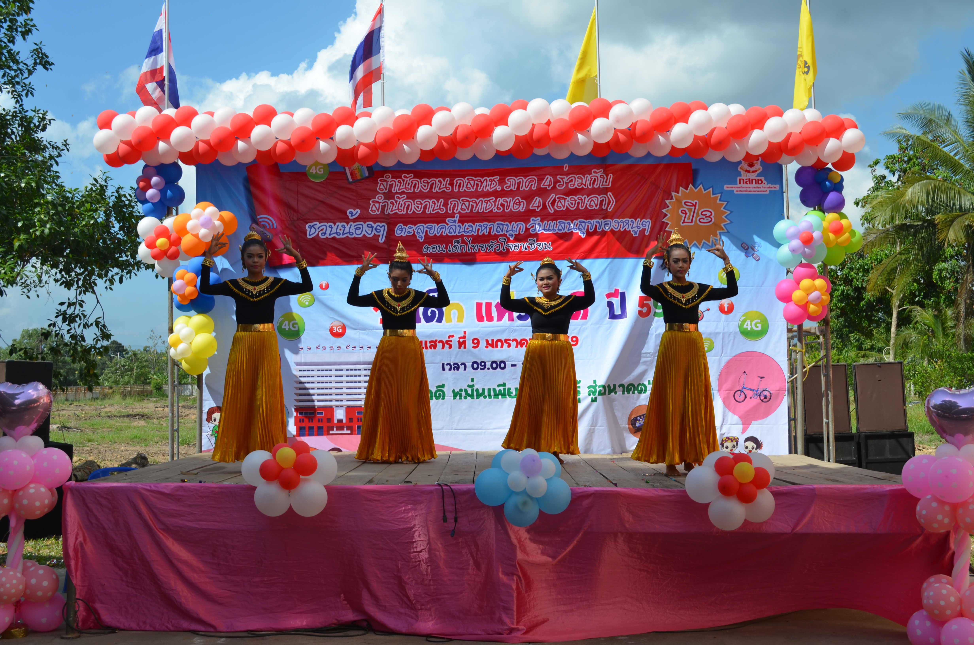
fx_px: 1134
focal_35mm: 42
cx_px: 487
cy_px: 322
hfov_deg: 46.5
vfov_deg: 31.8
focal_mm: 28
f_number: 8
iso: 100
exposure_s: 1/250
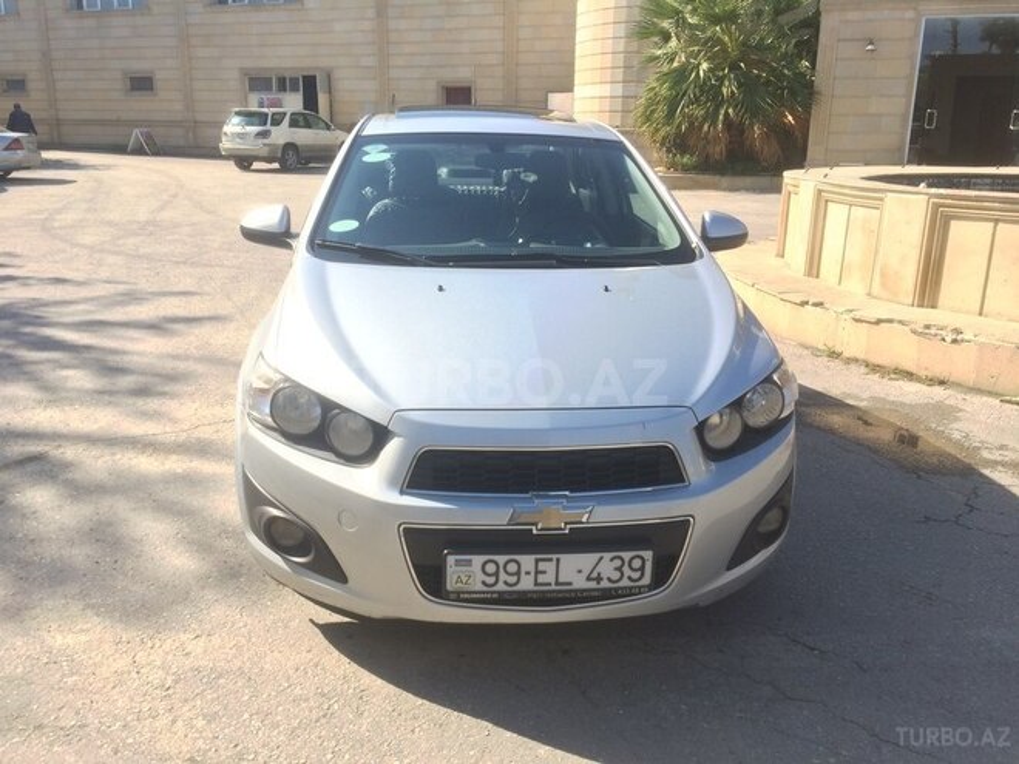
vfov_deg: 48.2
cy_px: 382
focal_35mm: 29
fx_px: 854
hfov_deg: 61.7
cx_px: 510
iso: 32
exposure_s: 1/672
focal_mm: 4.15
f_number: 2.2
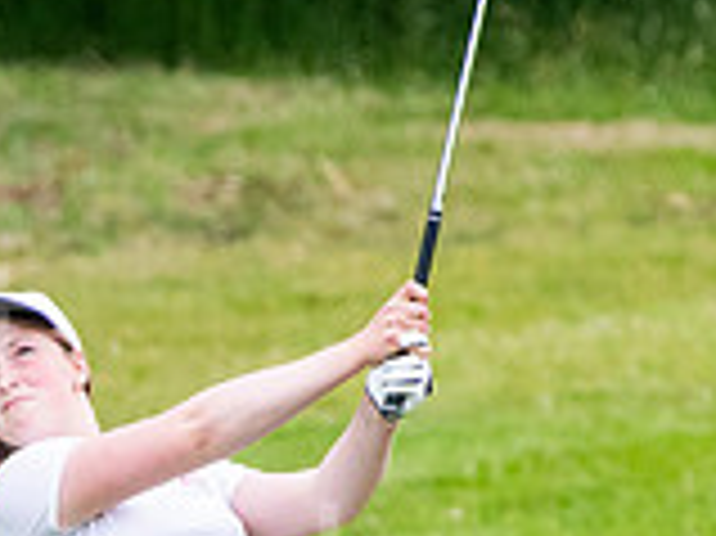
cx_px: -234
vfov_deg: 0.6
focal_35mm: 2312
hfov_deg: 0.9
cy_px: 624
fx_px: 47786
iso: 1600
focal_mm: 440
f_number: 7.1
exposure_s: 1/1000
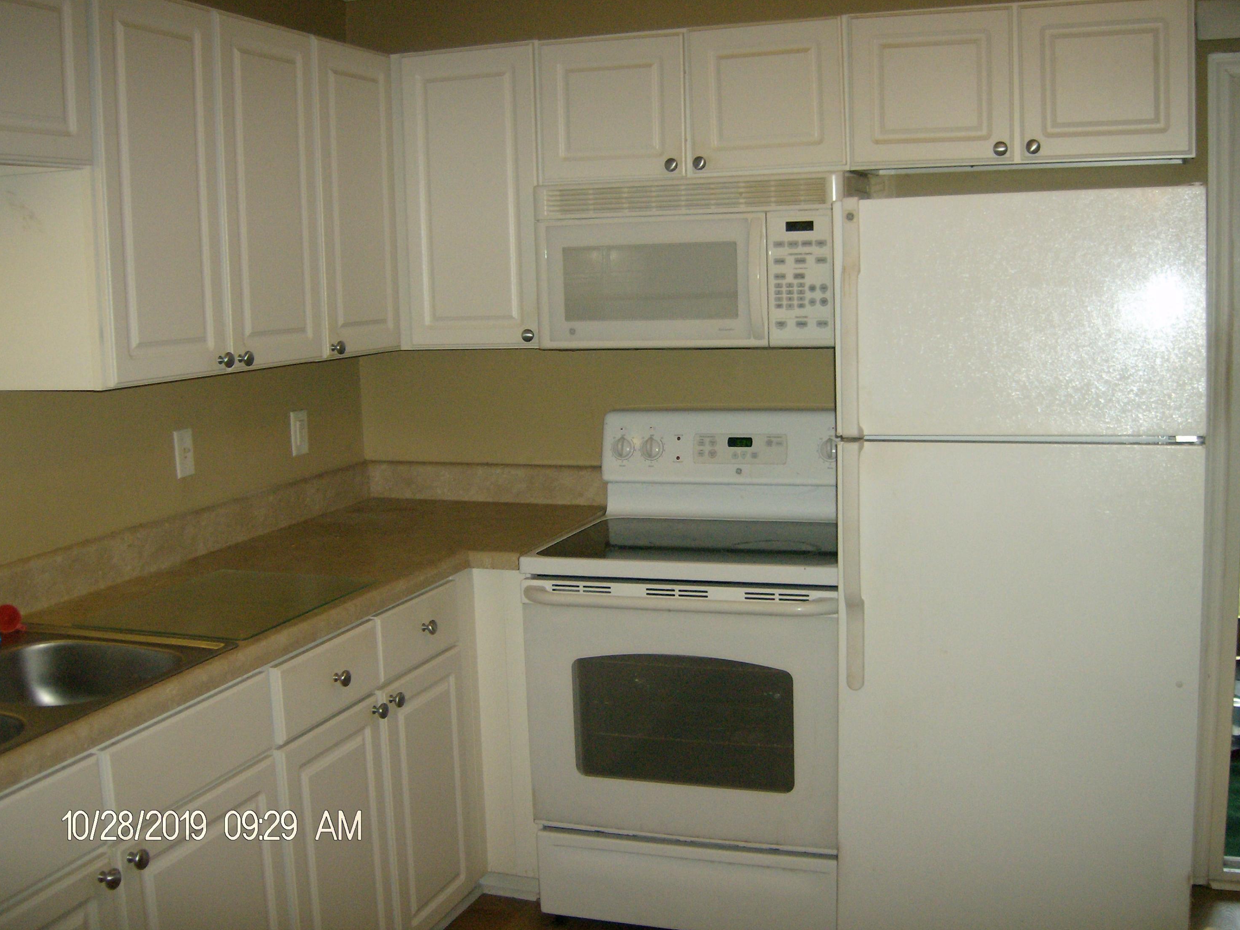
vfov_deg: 38.7
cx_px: 620
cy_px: 454
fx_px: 1325
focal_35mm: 37
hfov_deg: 50.1
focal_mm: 6
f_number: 2.8
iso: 200
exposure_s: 1/60
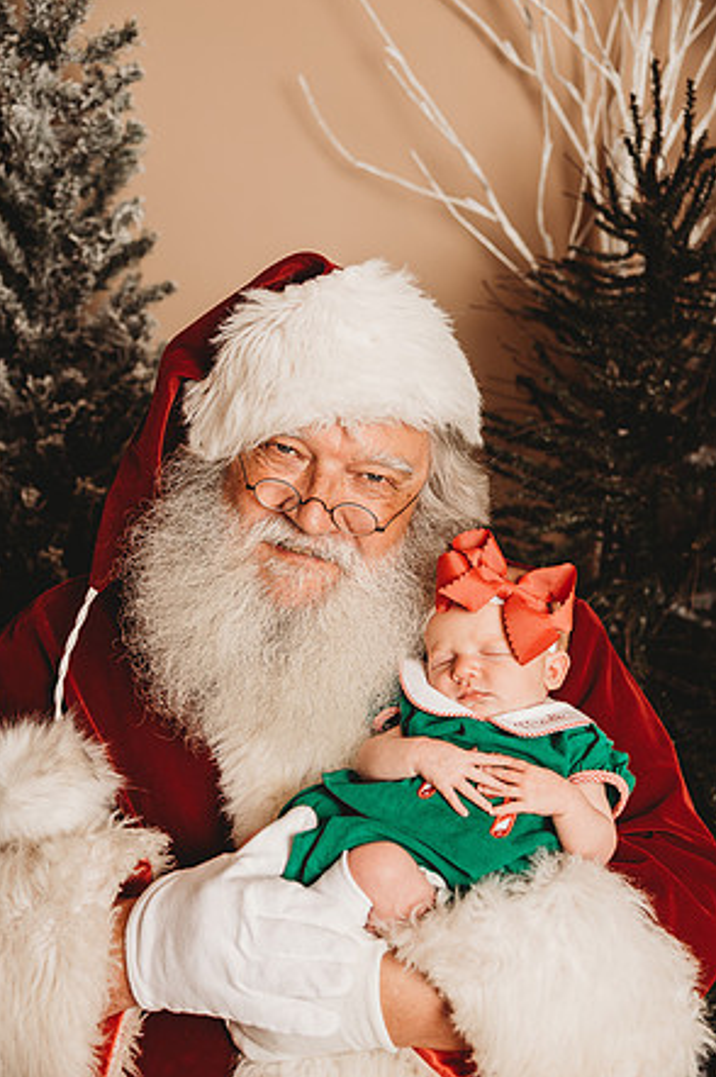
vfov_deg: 37.5
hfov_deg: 25.5
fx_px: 1584
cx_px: 356
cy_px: 536
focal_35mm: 53
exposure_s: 1/160
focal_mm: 52
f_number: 4
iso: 100
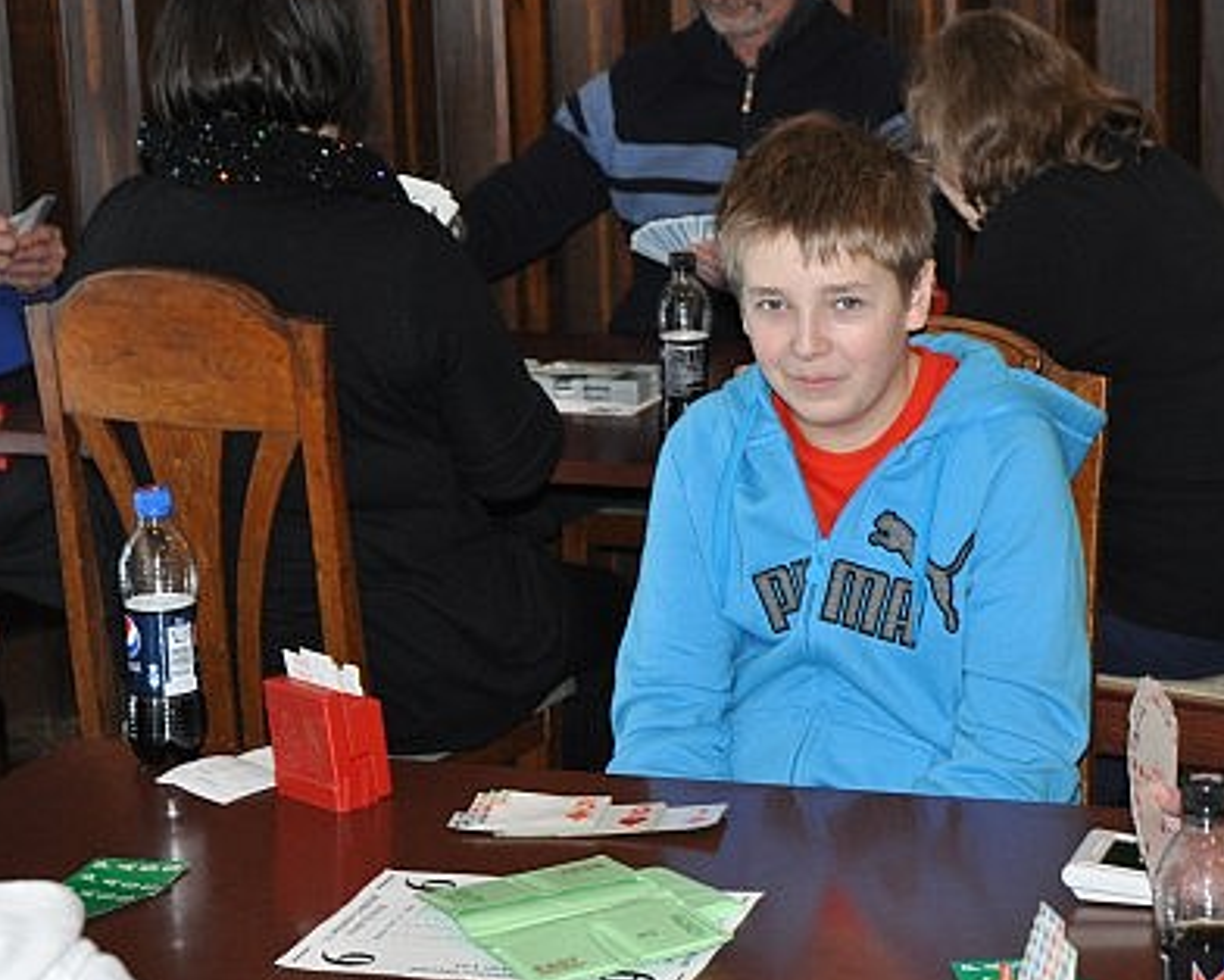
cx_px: 824
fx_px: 3588
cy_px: 432
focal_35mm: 99
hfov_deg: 19.3
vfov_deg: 15.6
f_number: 4.5
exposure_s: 1/60
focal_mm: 46
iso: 800
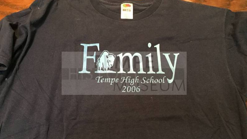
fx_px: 210
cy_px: 73
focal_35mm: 32
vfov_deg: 36.6
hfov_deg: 61.0
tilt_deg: -63.9
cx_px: 124
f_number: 2.2
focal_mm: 4.15
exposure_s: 1/15
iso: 320
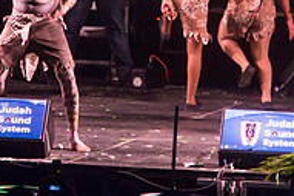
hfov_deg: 2.4
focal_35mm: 852
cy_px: -77
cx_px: 89
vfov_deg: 1.6
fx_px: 6952
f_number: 5.6
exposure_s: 1/200
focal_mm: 280
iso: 3200
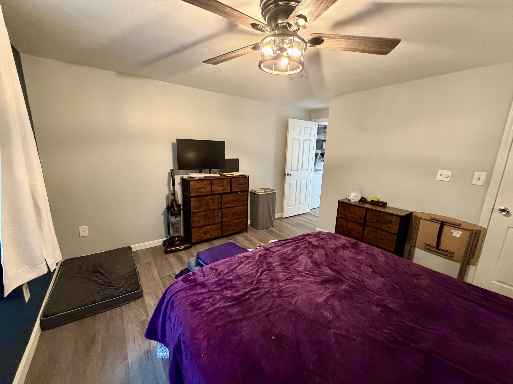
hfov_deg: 102.1
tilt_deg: -12.9
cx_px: 256
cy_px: 192
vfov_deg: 85.7
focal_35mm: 14
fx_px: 207
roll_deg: -1.4
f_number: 2.2
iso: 800
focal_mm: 2.22
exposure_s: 1/60
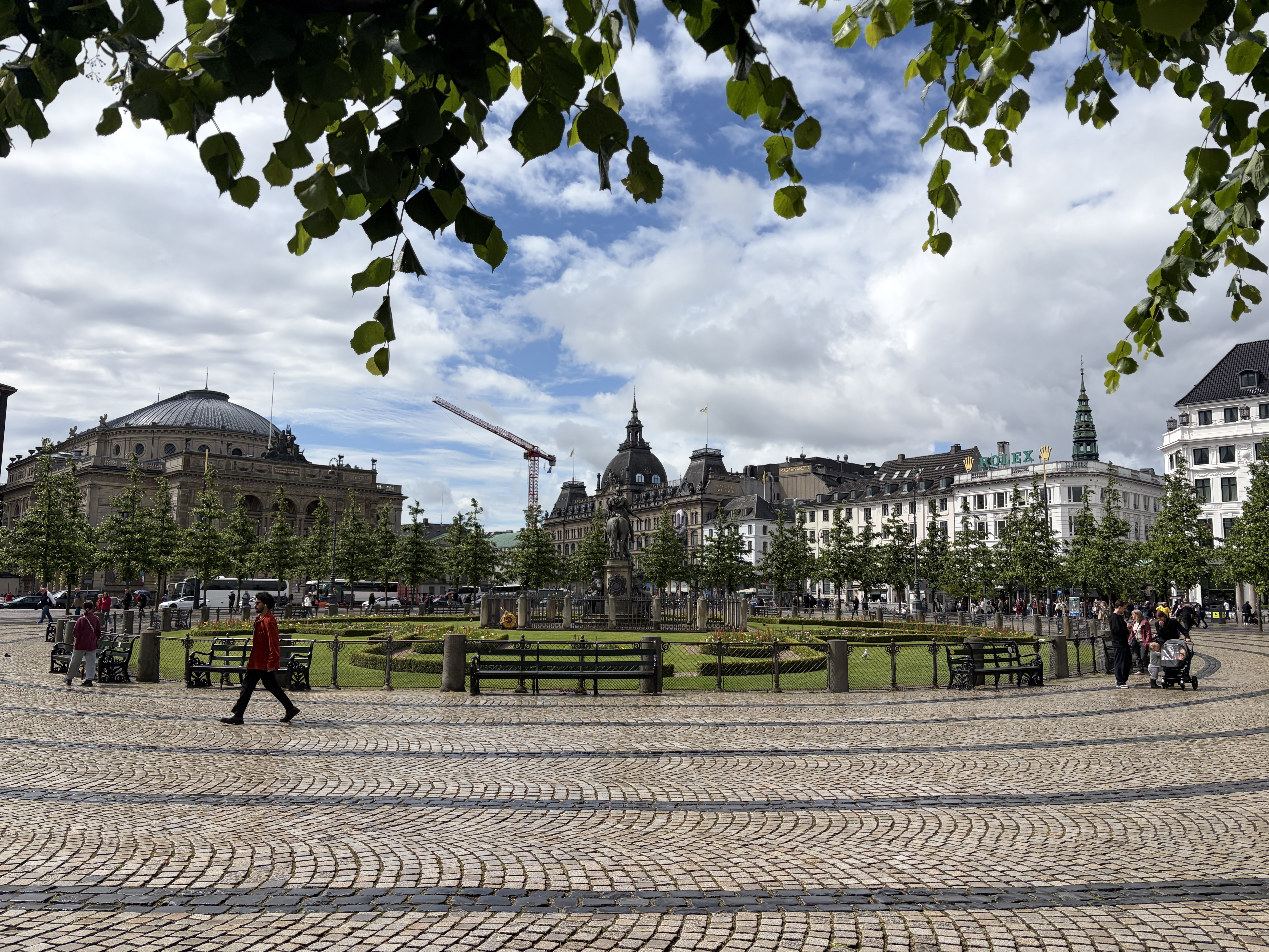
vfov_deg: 53.1
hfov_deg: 67.3
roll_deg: +2.4
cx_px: 634
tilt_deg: +6.2
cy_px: 476
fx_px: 953
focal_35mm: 26
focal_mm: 5.96
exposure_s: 1/8850
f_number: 1.6
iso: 50
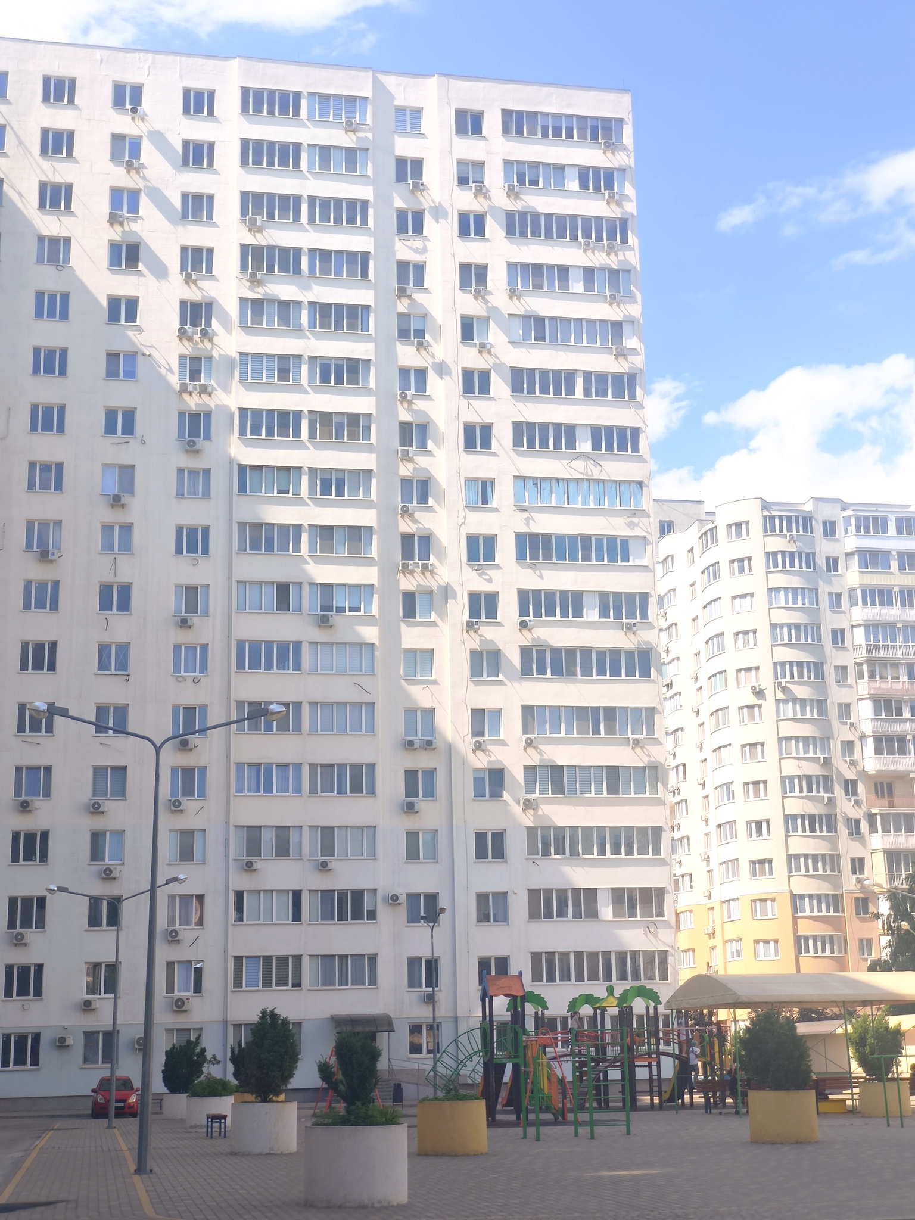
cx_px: 458
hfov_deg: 29.1
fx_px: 1762
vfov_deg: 38.2
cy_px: 610
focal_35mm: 50
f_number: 1.9
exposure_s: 1/371
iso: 50
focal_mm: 7.1
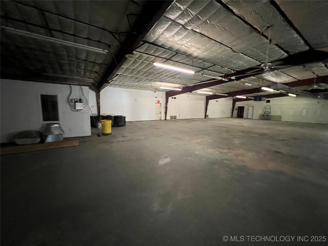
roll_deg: -1.2
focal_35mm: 13
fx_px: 123
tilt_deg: -7.2
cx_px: 164
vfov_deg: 89.9
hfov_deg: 106.2
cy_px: 123
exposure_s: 1/40
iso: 1000
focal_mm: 1.57
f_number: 1.8
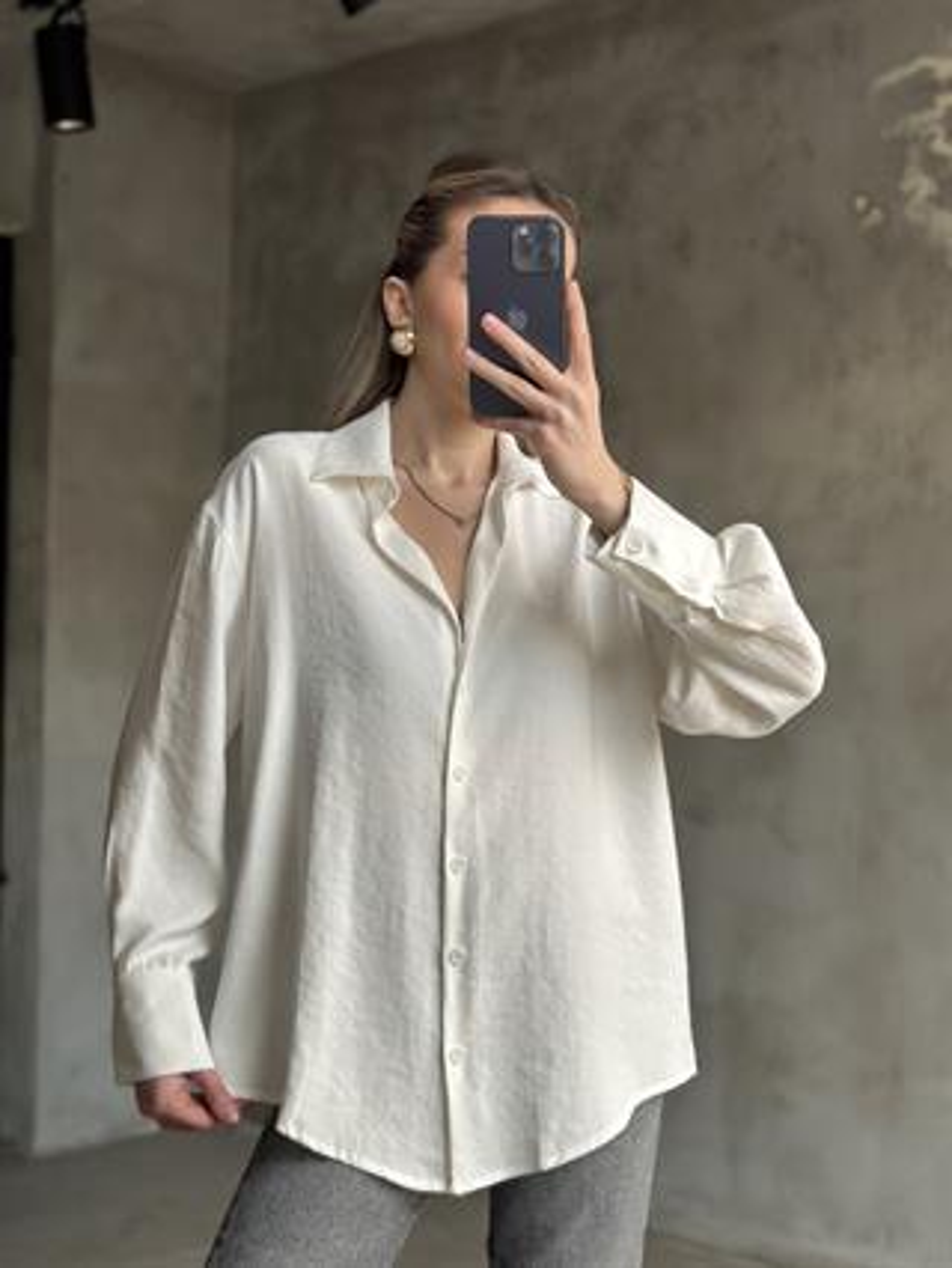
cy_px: 634
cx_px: 476
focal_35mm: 48
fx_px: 1758
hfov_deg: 30.3
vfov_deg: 39.6
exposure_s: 1/60
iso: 160
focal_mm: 6.86
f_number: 1.78
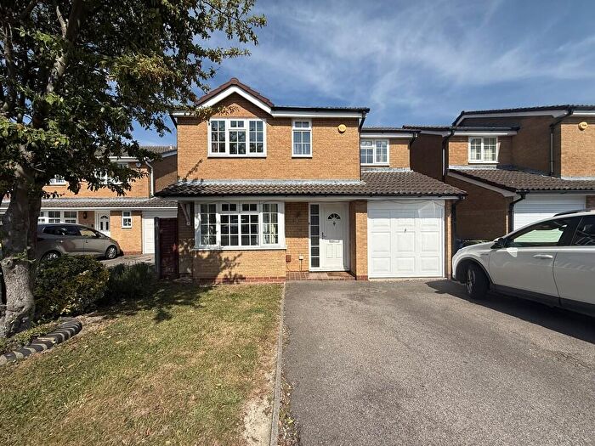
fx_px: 241
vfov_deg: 85.7
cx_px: 298
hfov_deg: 102.1
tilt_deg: -0.7
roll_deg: -0.3
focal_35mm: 14
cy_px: 223
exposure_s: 1/3891
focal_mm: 2.22
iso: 50
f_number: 2.2
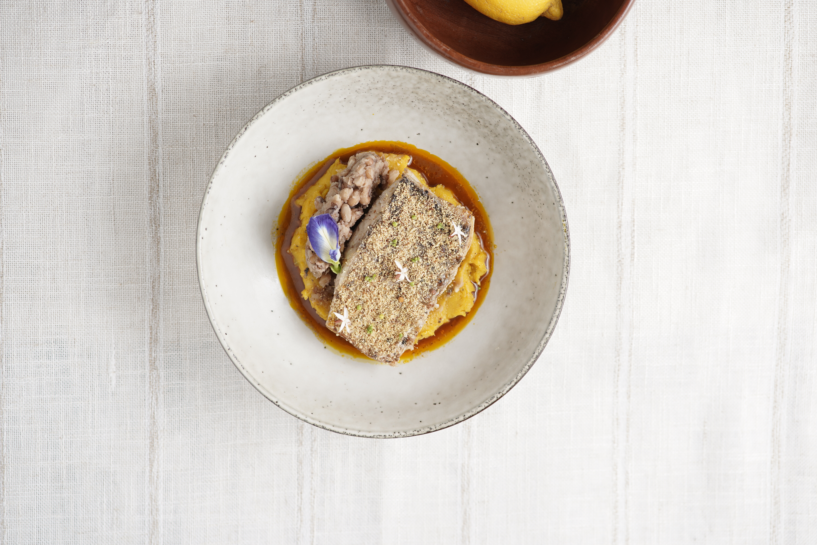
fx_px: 1929
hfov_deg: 23.9
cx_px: 408
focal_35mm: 85
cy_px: 272
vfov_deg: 16.1
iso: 100
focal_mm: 85
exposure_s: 1/100
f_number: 3.5
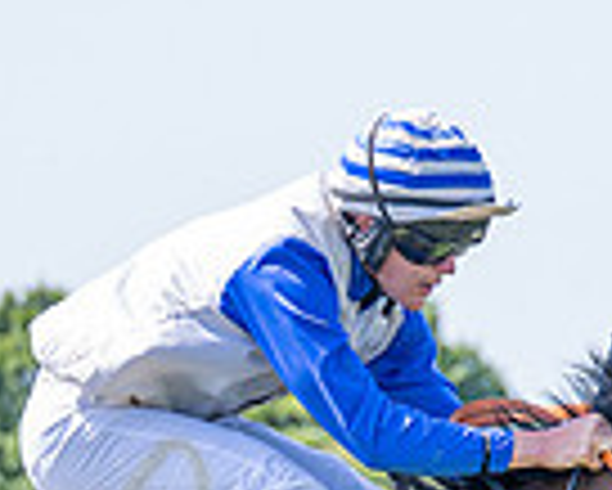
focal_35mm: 488
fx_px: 8845
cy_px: 751
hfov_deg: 4.0
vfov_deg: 3.2
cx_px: 461
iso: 200
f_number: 2.8
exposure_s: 1/1600
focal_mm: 70
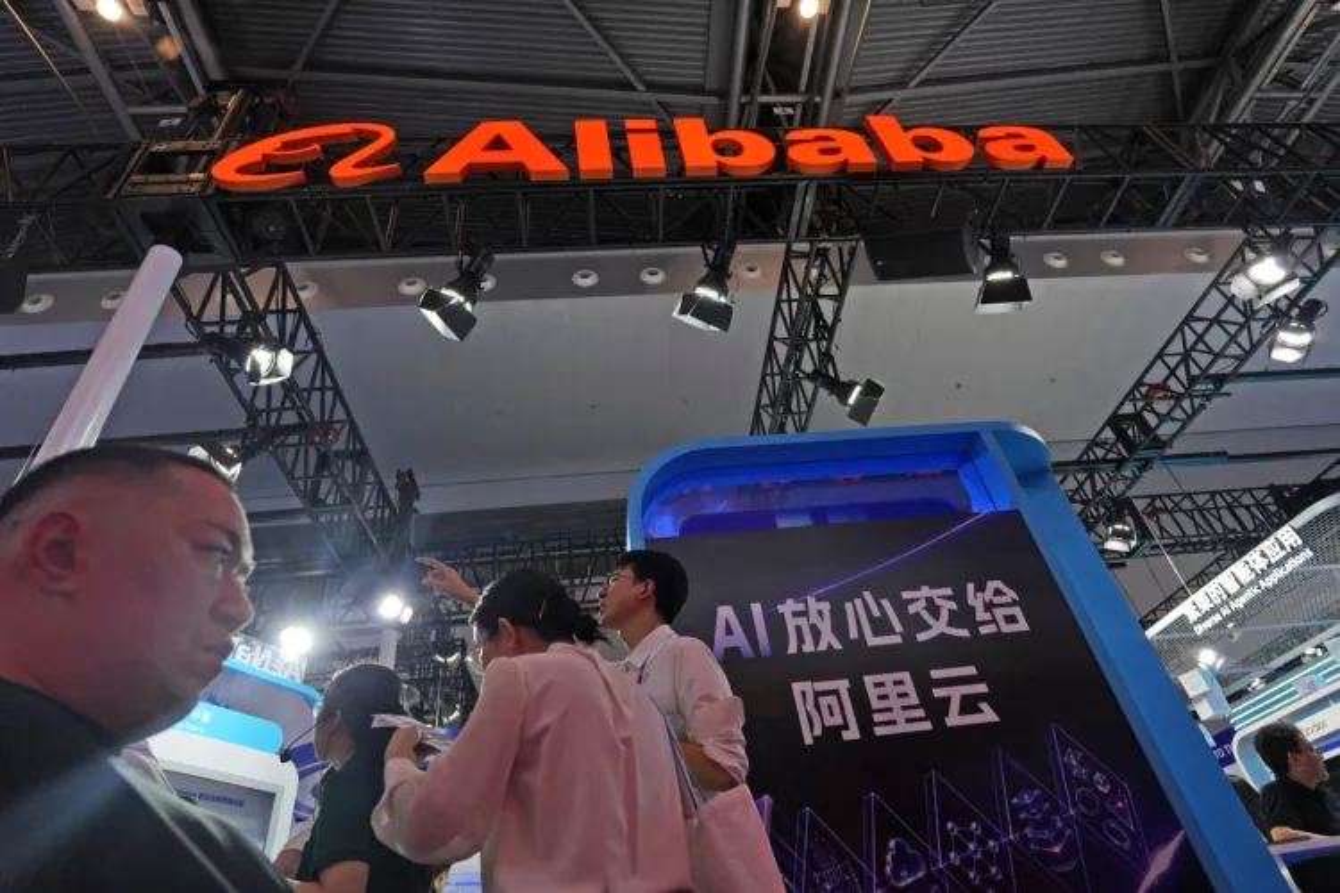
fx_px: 744
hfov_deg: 84.0
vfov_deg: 61.9
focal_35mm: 20
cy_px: 446
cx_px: 670
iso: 400
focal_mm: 20
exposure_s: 1/320
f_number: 4
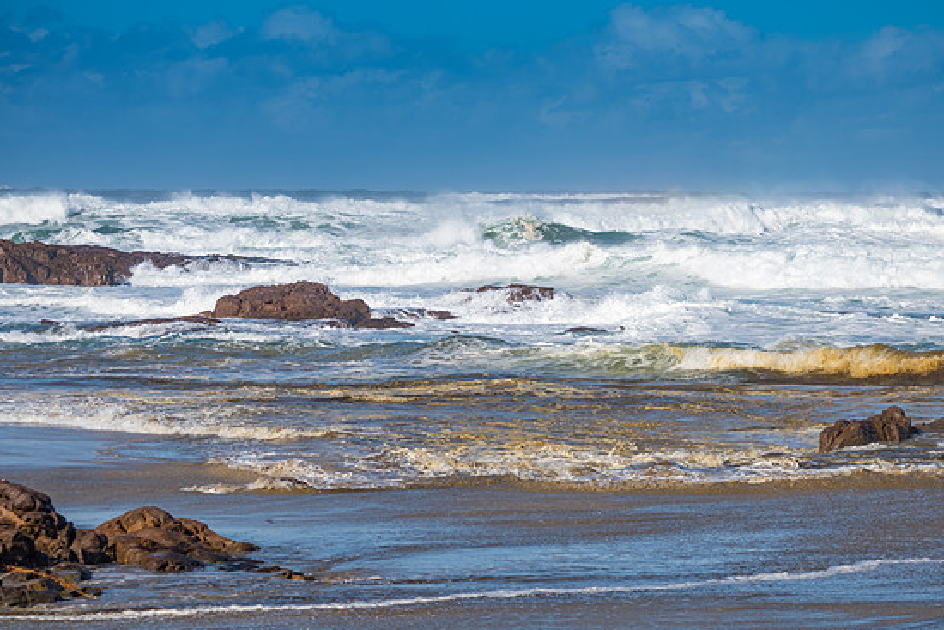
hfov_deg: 12.7
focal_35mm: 162
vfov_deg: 8.5
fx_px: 4249
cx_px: 482
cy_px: 329
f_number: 8
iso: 31
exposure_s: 1/160
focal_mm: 150
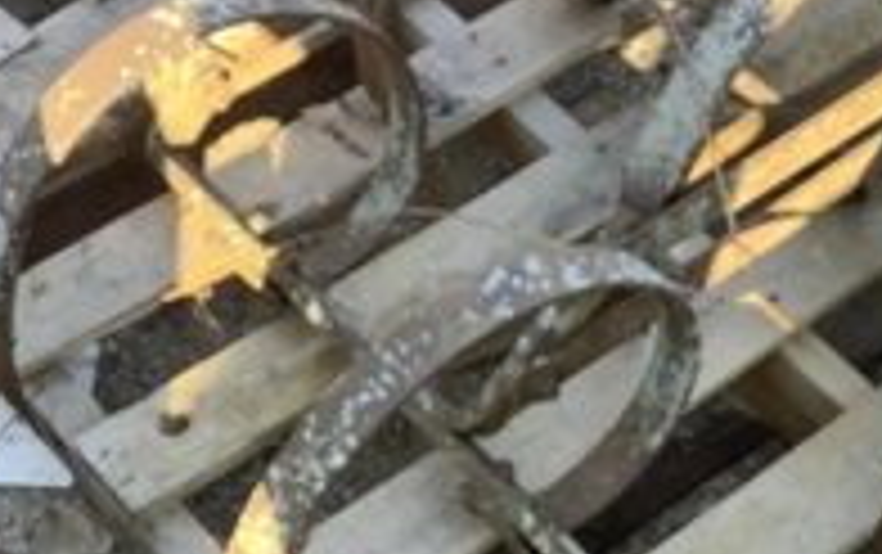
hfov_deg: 30.5
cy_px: 581
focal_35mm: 67
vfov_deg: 18.8
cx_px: 549
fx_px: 1612
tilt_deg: -57.0
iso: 40
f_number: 2.4
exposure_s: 1/120
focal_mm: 3.3
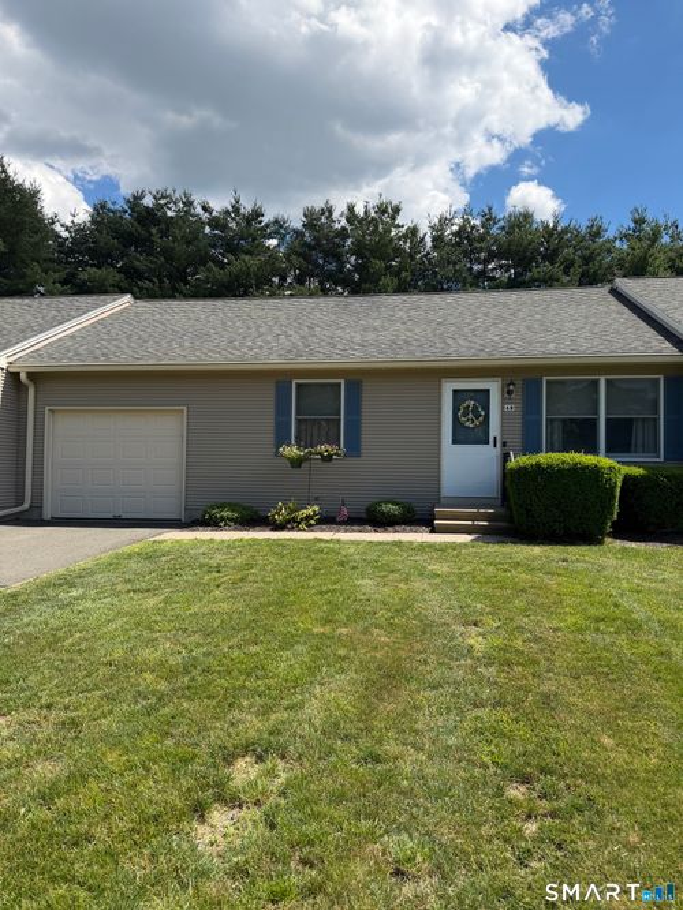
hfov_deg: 56.8
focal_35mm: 24
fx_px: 632
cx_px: 342
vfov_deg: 71.6
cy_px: 455
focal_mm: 6.76
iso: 100
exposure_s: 1/4405
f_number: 1.78
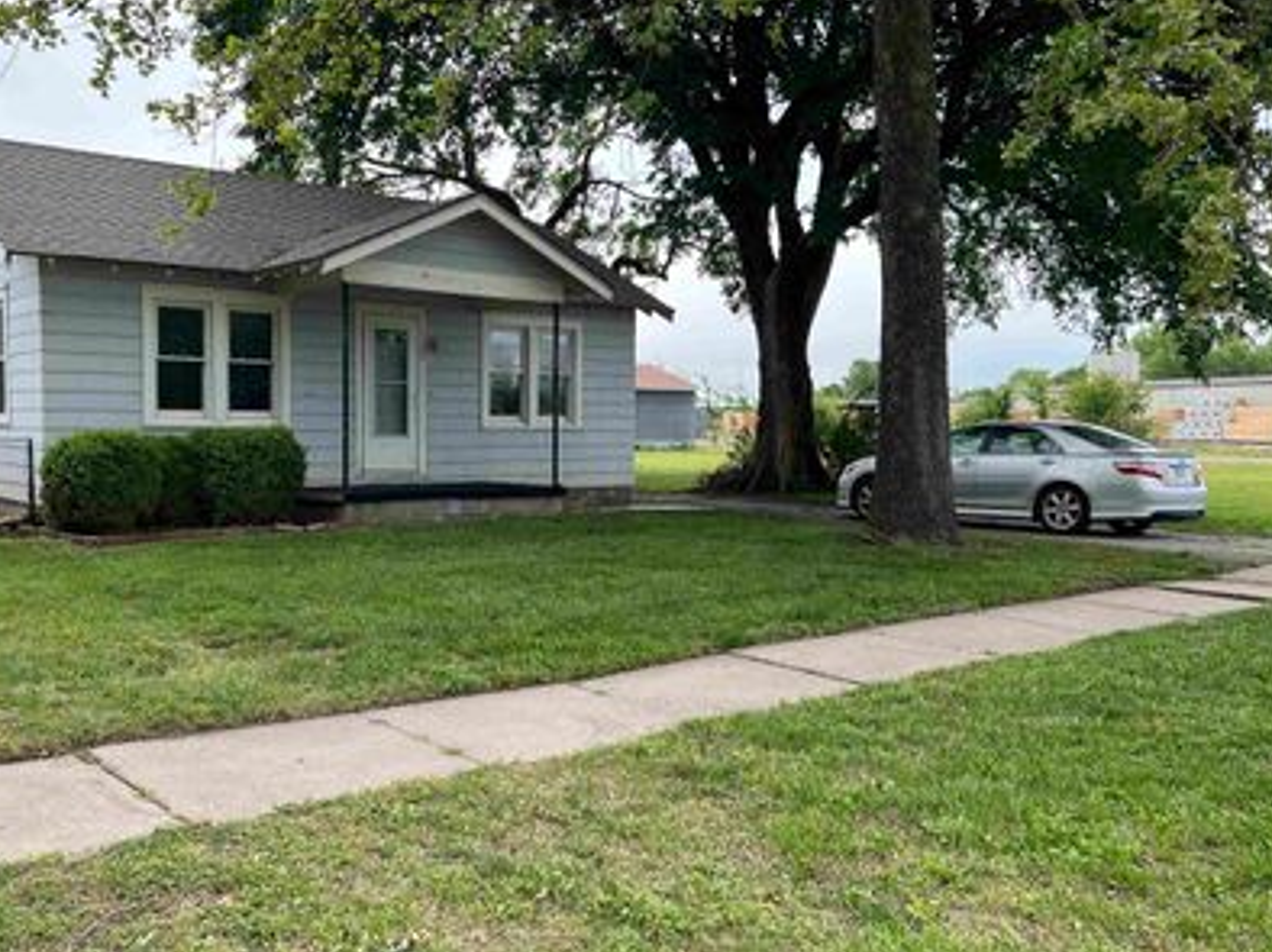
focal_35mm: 33
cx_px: 568
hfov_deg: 55.3
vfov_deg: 42.9
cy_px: 476
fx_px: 1212
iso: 50
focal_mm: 5.7
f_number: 1.5
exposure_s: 1/1089
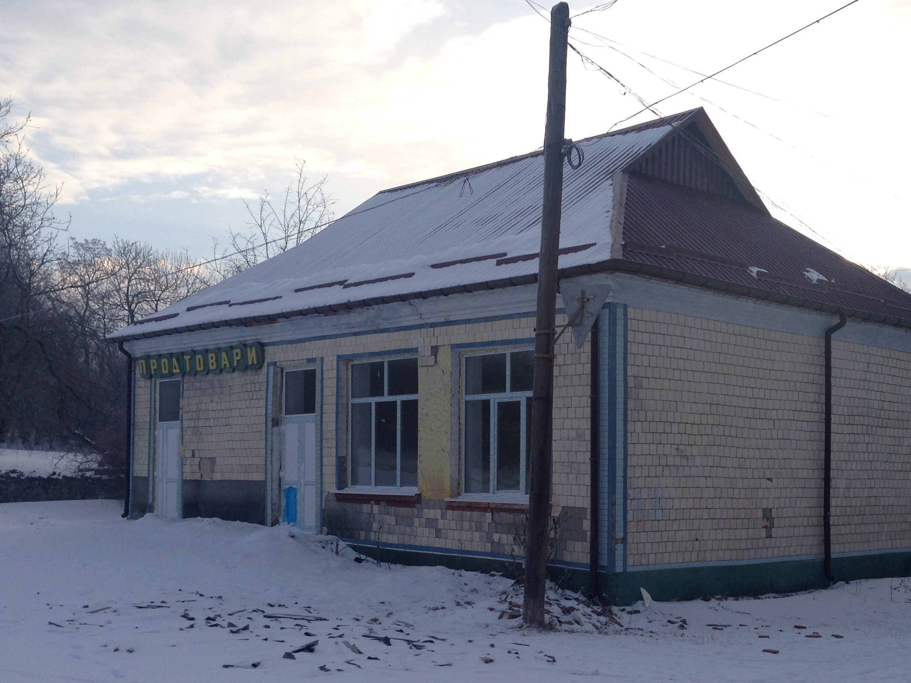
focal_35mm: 46
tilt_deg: +1.4
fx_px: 1210
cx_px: 560
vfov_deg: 31.3
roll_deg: -0.7
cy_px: 435
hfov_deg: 41.0
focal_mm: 4.12
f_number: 2.4
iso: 50
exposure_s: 1/874
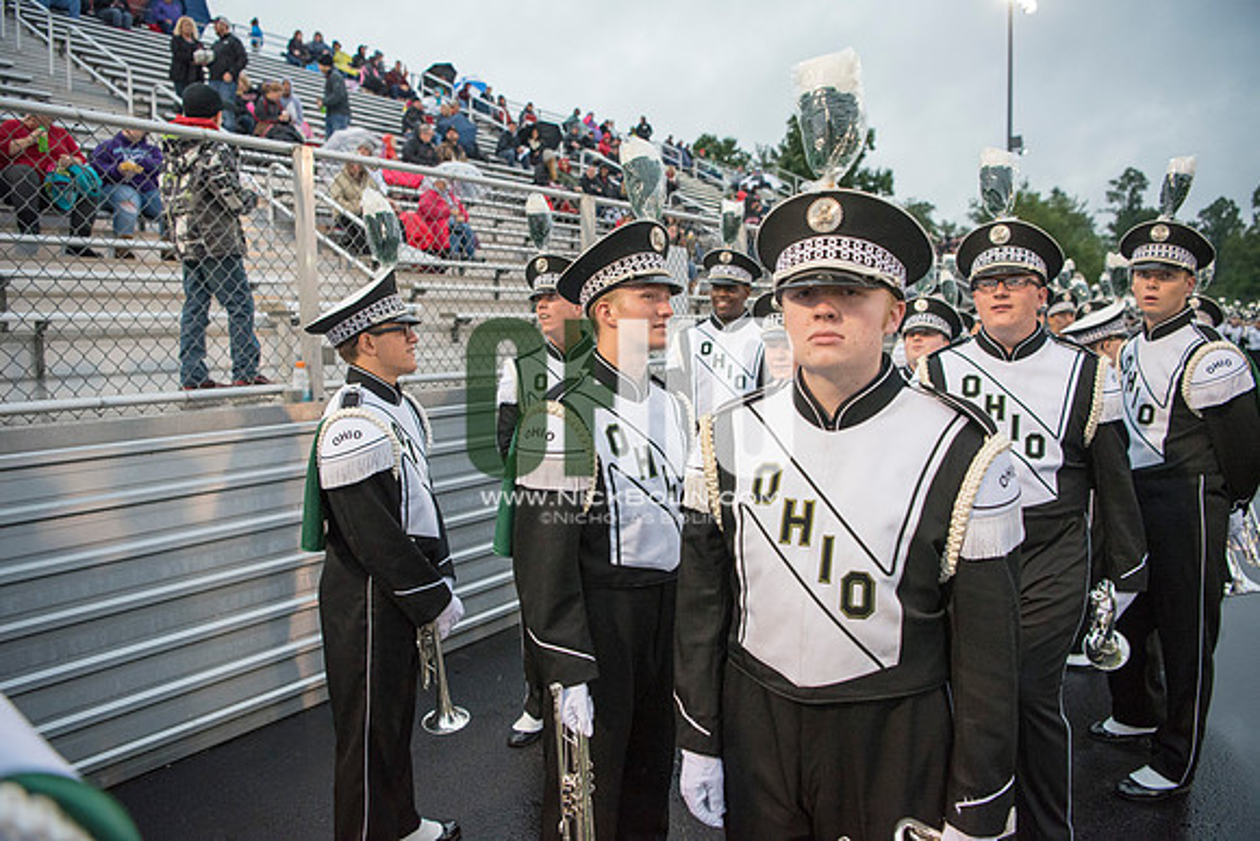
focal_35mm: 24
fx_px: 840
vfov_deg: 53.2
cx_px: 630
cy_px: 420
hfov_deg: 73.7
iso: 2000
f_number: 3.2
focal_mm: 24
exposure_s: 1/800
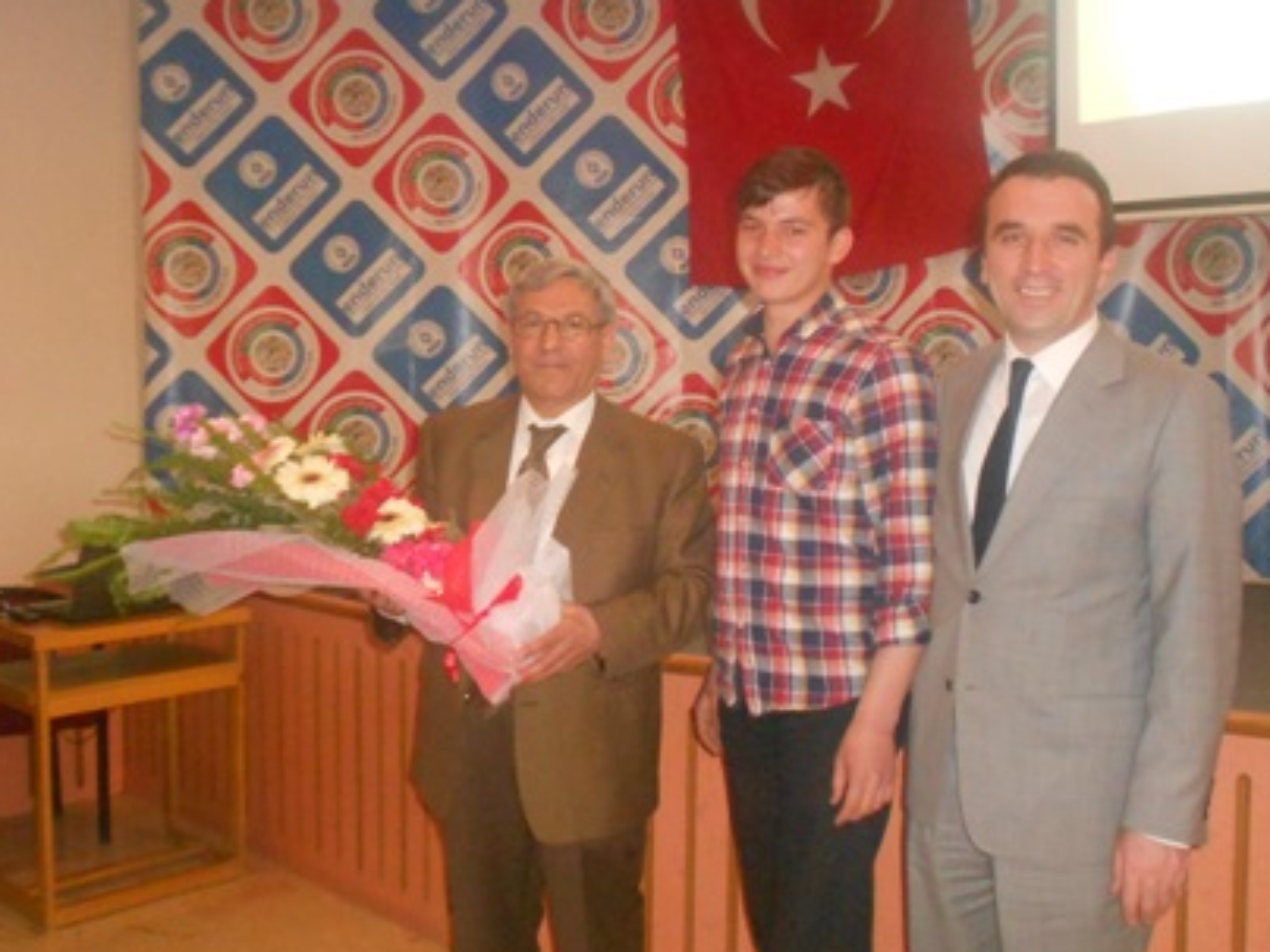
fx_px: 1504
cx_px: 688
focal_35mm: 41
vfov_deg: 35.1
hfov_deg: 45.7
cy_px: 468
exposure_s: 1/30
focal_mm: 6.7
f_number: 3.9
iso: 800
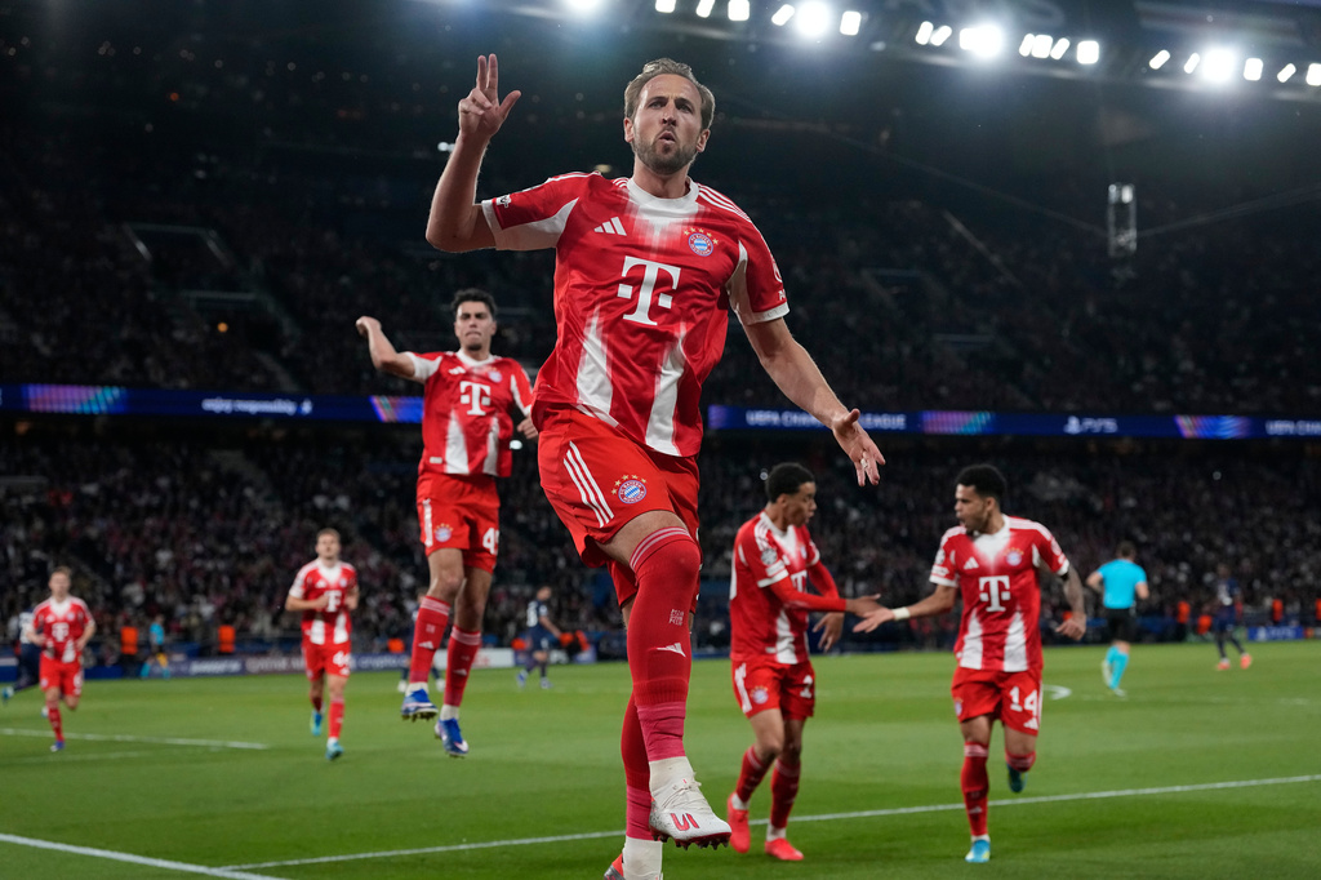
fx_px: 2568
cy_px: 440
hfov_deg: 28.9
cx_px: 660
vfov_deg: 19.4
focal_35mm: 70
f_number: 4
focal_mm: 70
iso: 4000
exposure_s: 1/2000
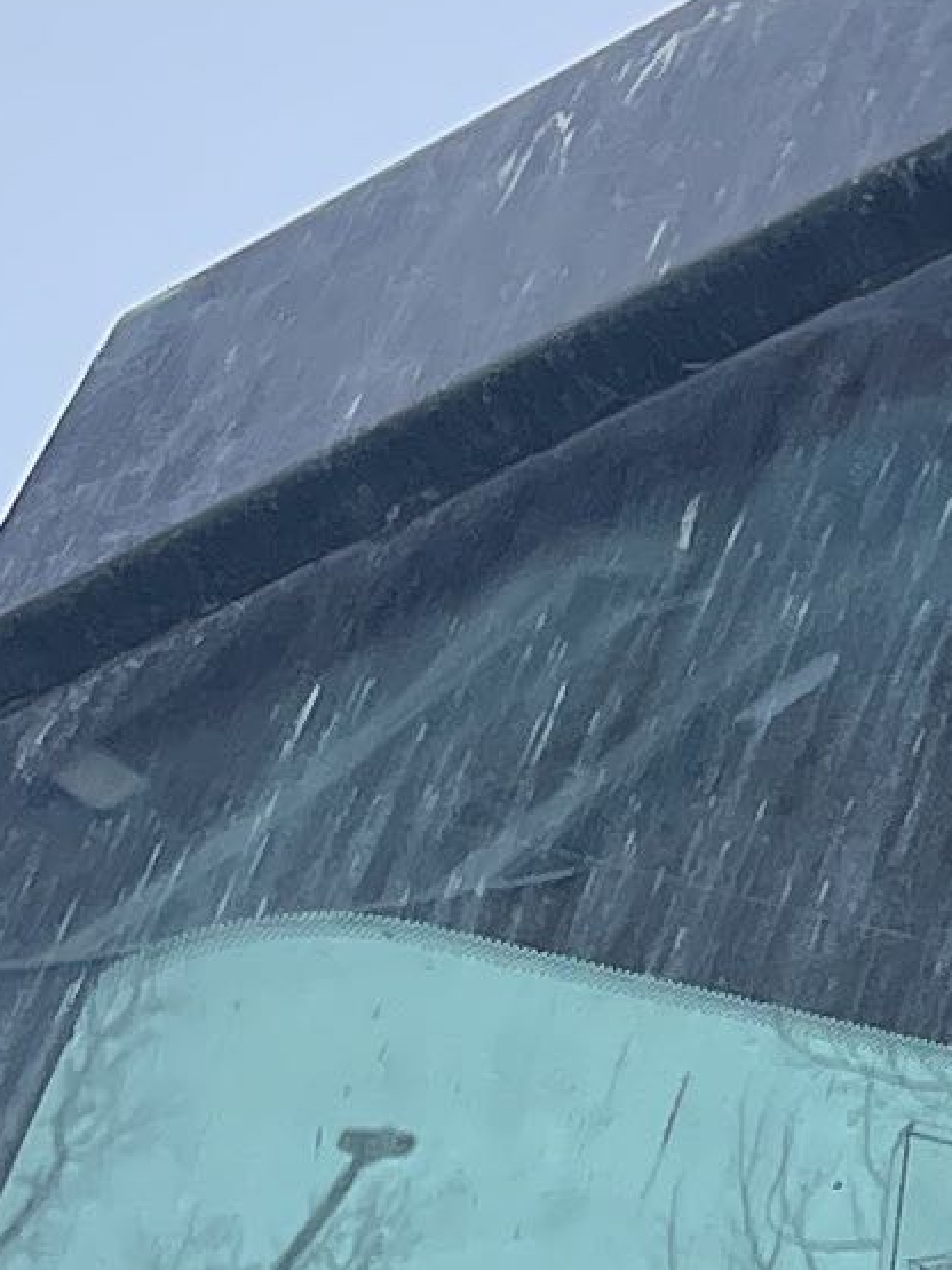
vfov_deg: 10.3
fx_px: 6933
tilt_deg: +10.6
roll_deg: +1.5
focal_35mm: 189
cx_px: 3373
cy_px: 1437
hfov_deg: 6.7
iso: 50
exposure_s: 1/1114
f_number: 1.6
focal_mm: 4.2
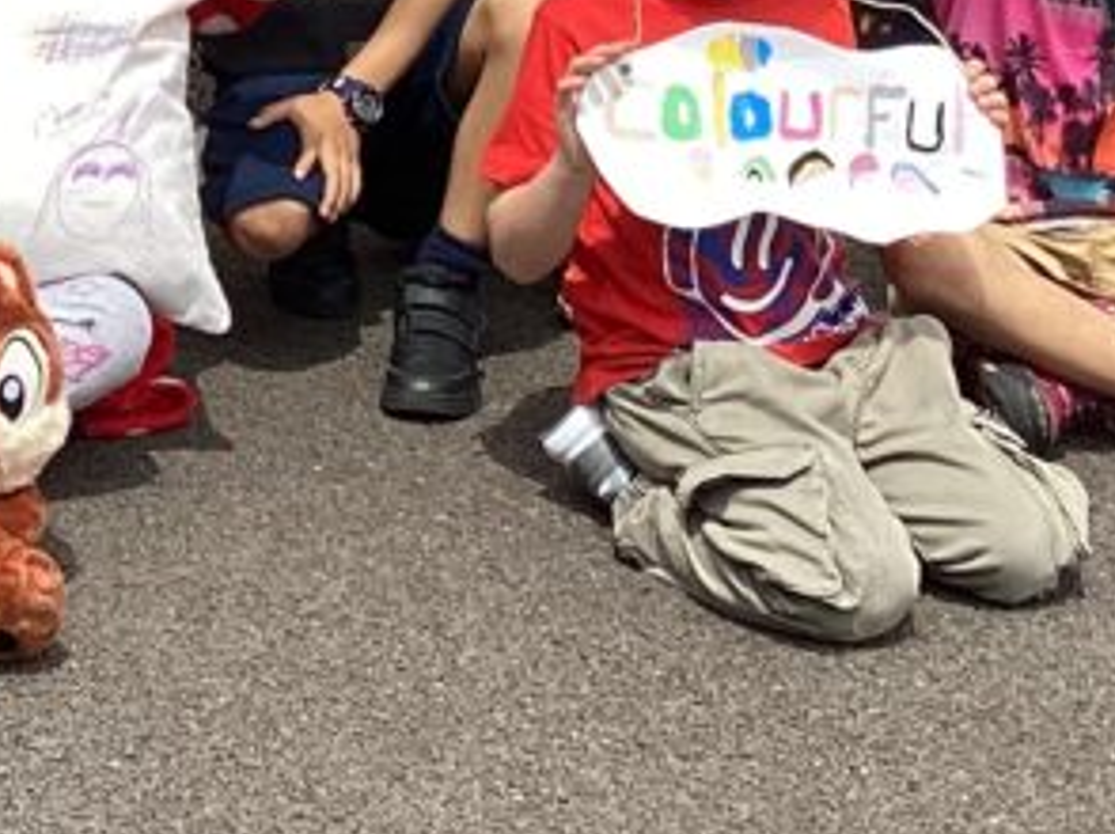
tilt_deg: -6.0
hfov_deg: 14.2
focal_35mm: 135
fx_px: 4345
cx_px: -178
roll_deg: -0.6
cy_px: -504
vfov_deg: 10.5
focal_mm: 3.3
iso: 25
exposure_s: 1/905
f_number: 2.4
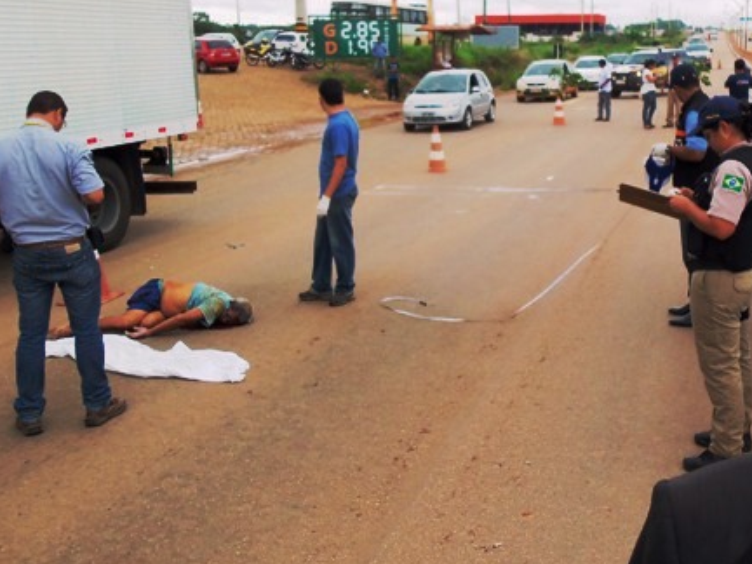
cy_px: 209
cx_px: 484
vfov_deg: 33.4
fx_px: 934
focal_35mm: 43
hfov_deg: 43.4
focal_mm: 5.2
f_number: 3.4
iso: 80
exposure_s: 1/250
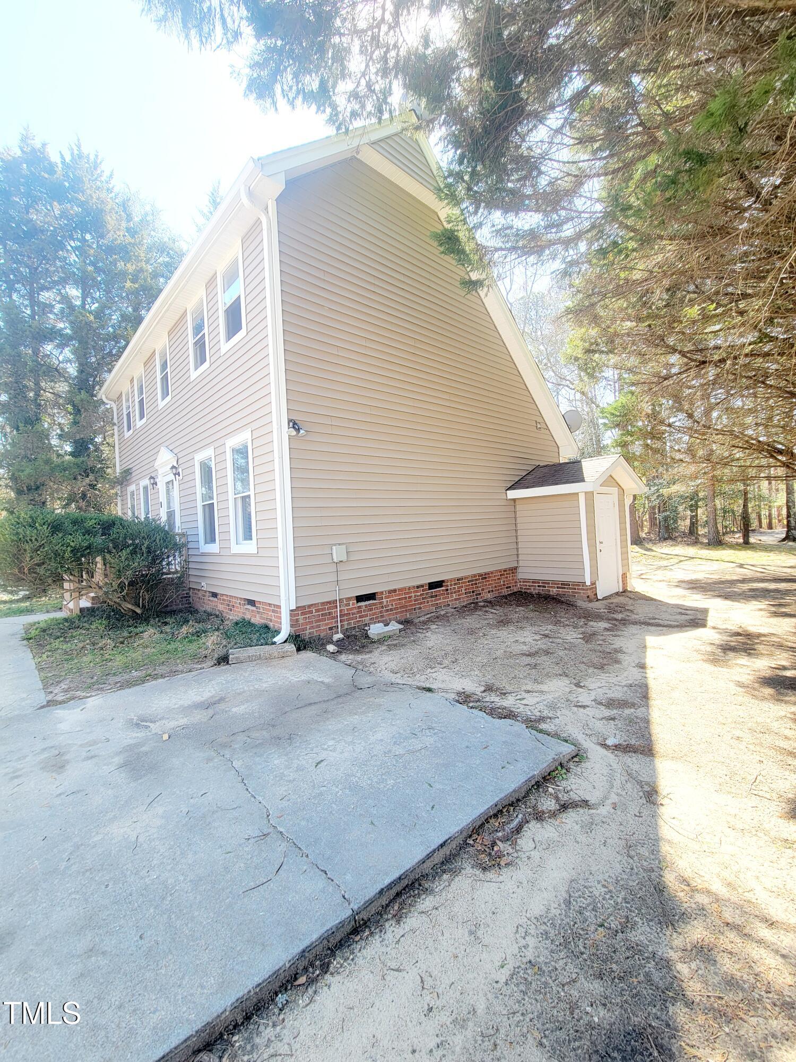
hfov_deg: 89.9
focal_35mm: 13
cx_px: 398
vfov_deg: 106.2
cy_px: 531
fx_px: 399
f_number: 2.2
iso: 50
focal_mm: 2.2
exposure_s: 1/145
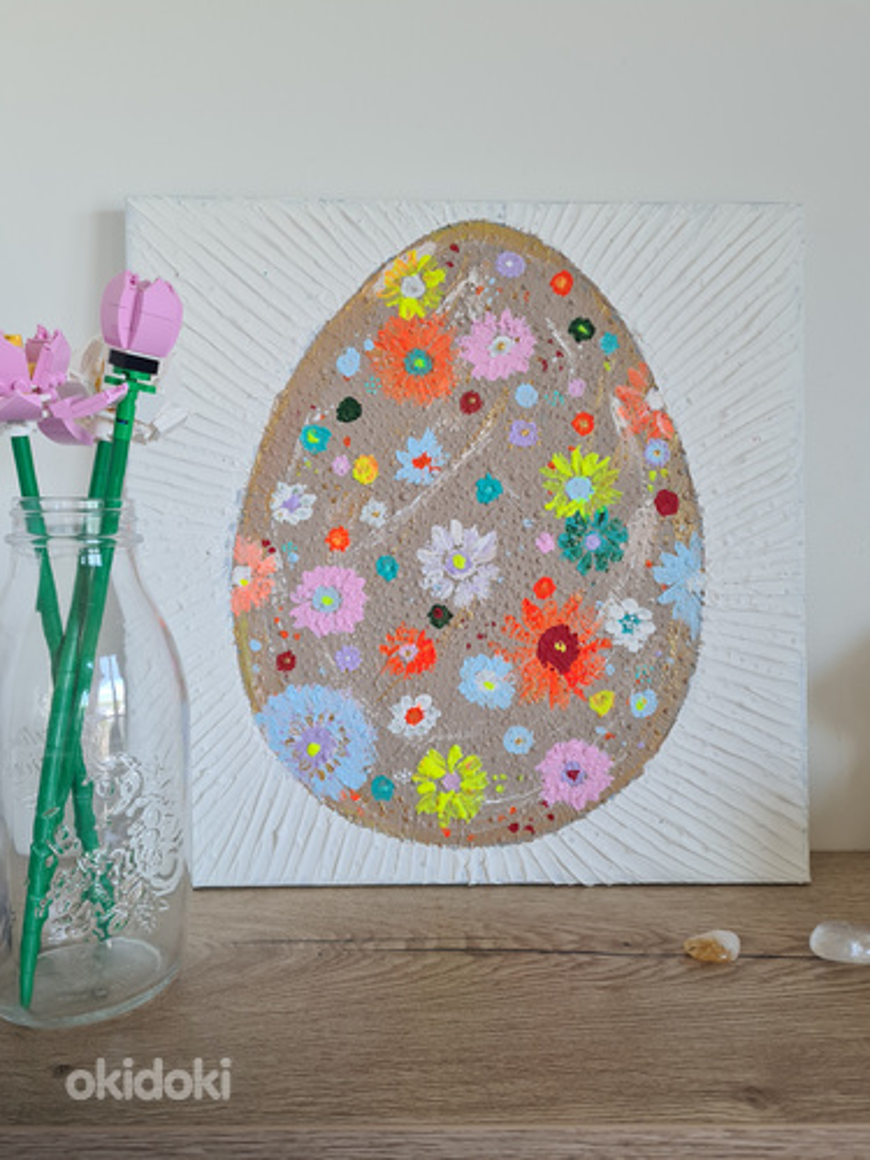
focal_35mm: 26
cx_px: 435
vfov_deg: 67.3
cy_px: 580
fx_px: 871
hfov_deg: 53.1
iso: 100
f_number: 1.8
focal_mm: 5.4
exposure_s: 1/50
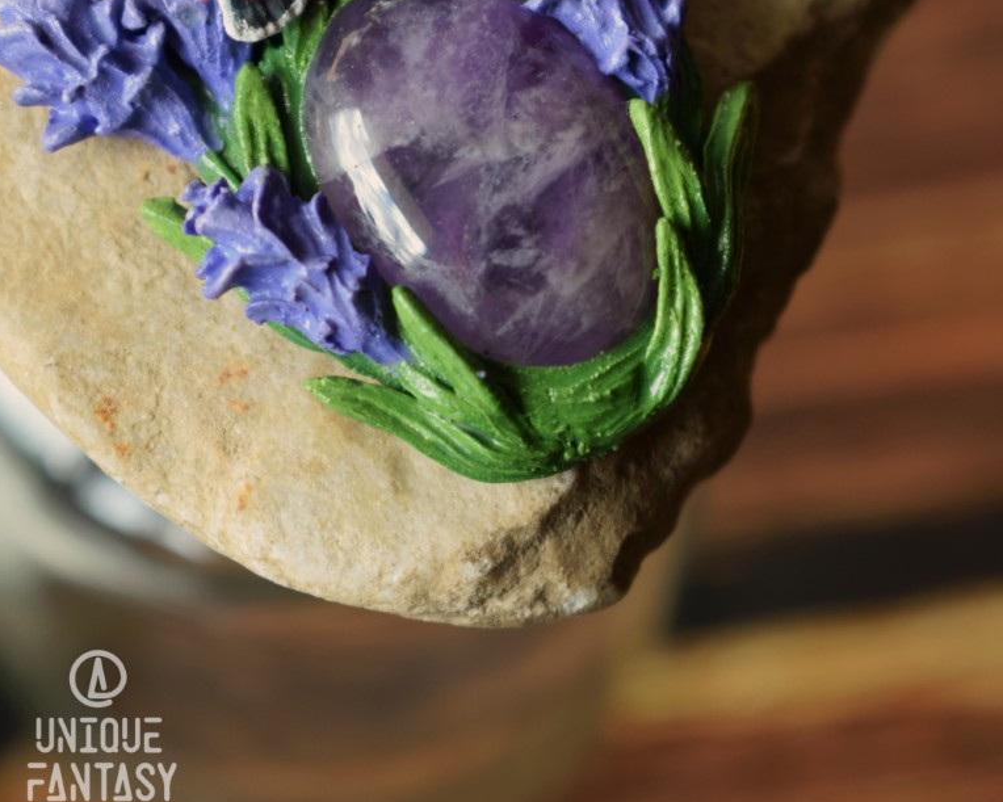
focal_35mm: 117
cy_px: 122
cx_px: 500
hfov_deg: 16.5
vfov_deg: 13.1
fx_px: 3464
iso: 400
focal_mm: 55
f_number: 5.6
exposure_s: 1/80
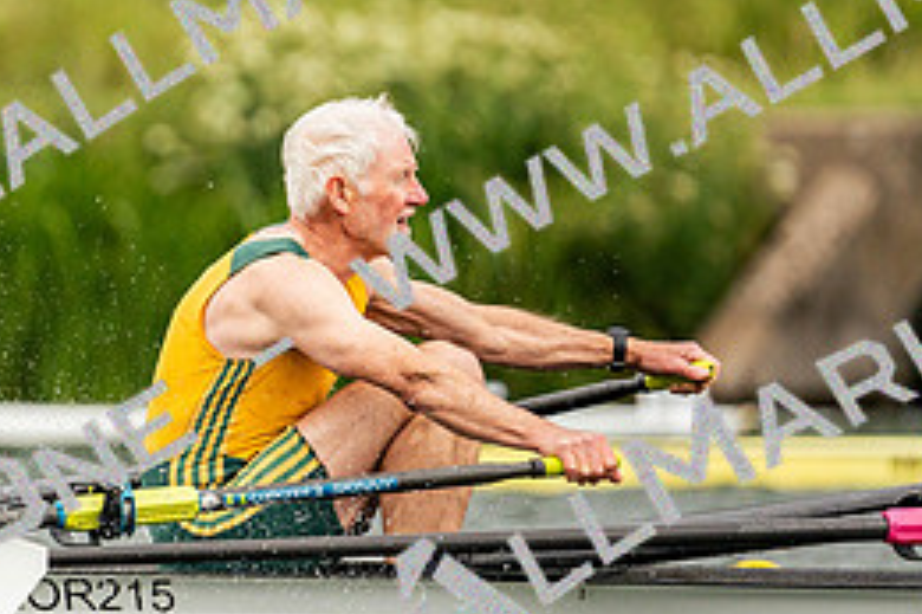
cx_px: 92
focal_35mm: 1129
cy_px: 371
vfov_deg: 1.2
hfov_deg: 1.8
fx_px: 28896
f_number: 6.3
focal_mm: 506
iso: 1000
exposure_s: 1/2000
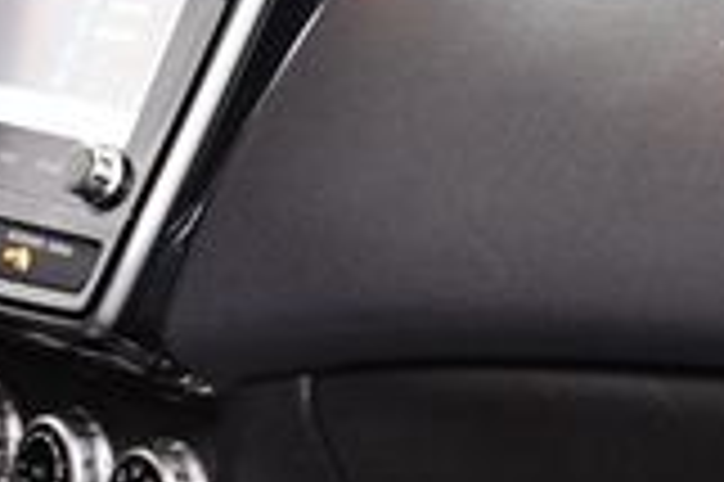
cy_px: 243
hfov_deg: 11.5
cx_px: 504
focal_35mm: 179
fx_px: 3596
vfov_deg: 7.7
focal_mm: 30
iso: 3200
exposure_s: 1/60
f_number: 4.2
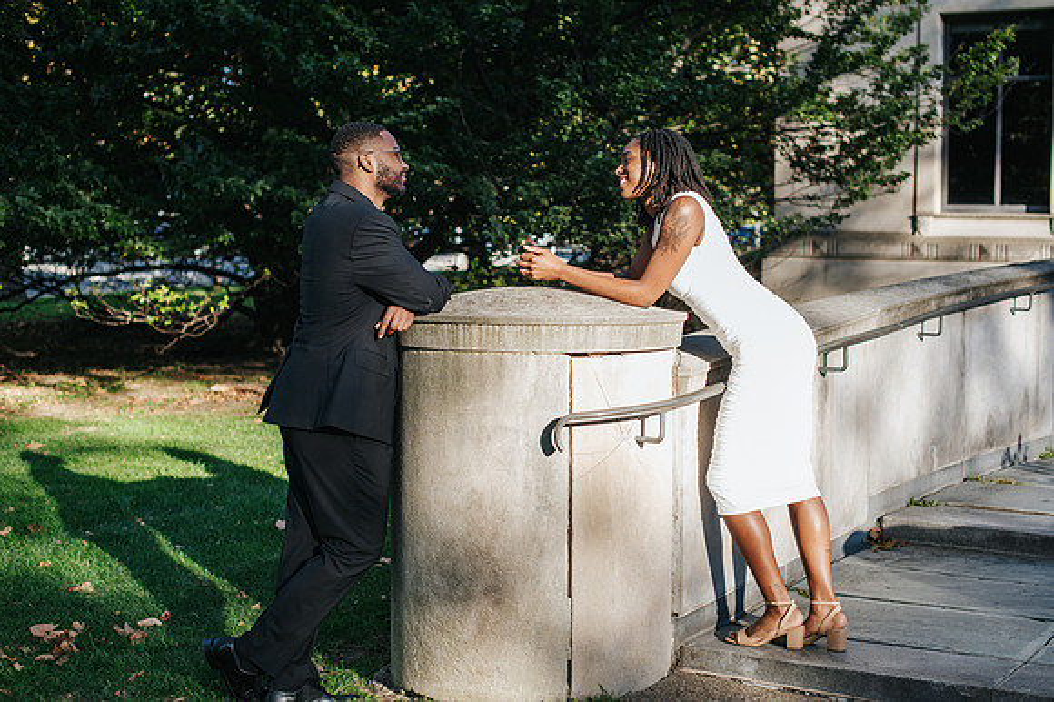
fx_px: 1553
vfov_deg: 25.4
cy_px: 329
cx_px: 560
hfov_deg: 37.5
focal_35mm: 53
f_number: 3.2
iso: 250
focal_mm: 50
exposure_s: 1/640
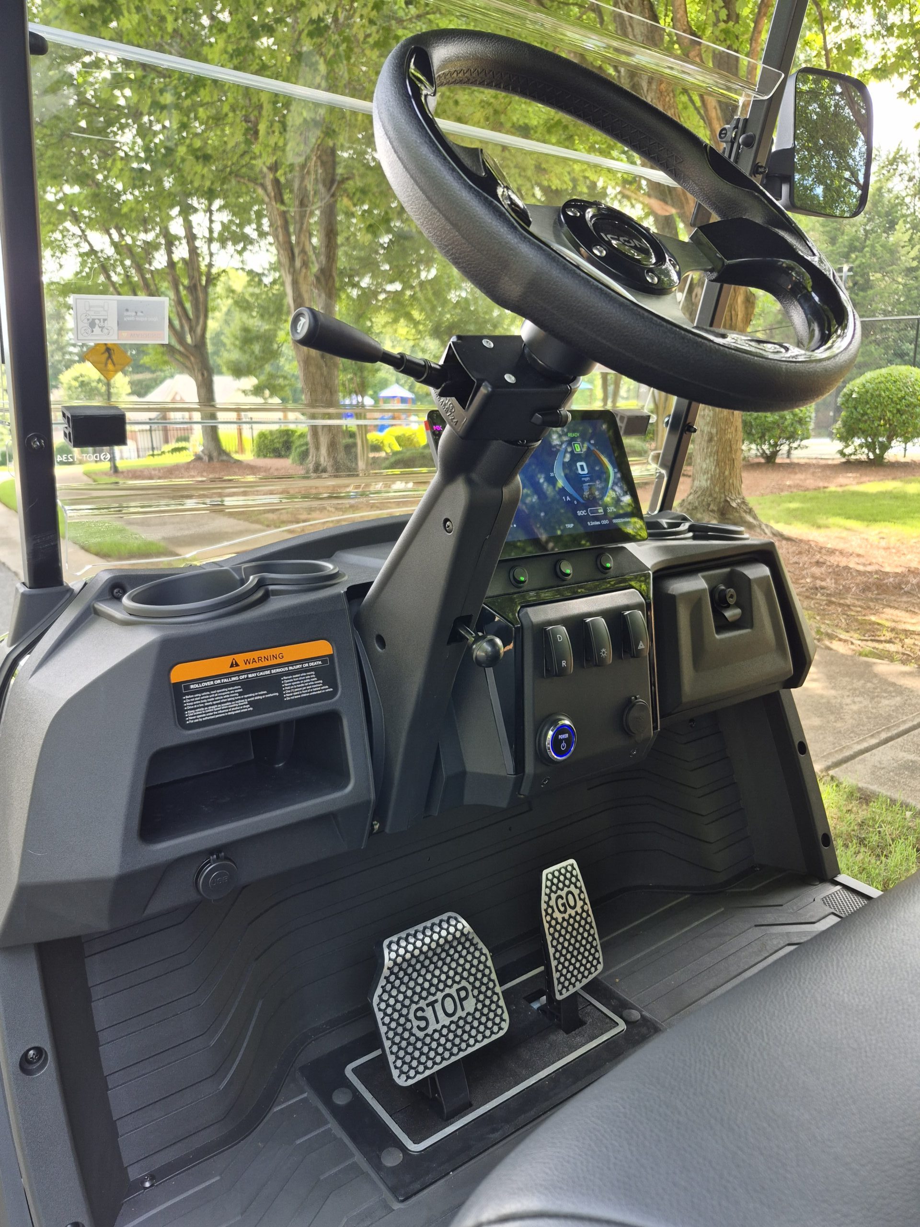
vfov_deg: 73.9
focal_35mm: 23
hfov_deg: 58.9
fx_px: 815
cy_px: 614
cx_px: 460
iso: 64
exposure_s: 1/180
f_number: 1.8
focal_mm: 5.4
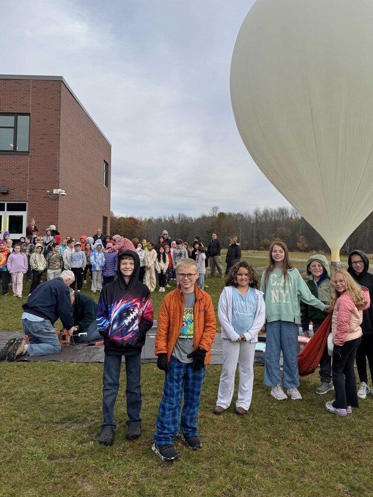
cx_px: 223
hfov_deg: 46.5
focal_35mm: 30
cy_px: 209
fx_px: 431
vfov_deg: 59.7
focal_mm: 6.76
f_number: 1.78
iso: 80
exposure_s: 1/2506
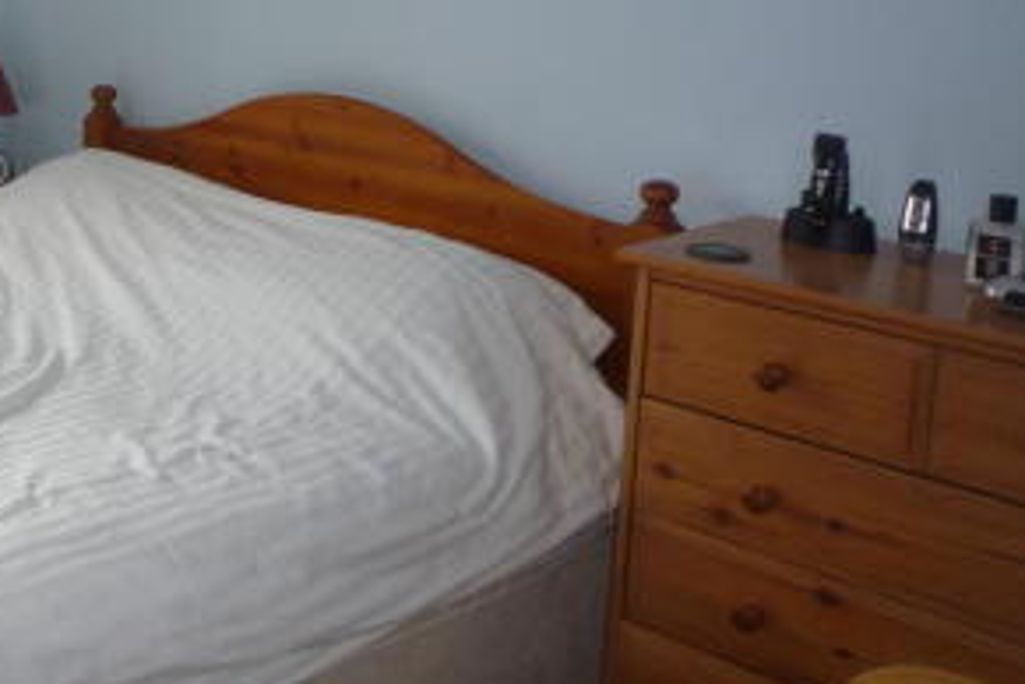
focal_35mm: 52
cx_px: 16
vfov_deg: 25.3
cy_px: 93
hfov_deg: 34.9
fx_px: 1480
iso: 100
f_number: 2.8
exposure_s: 1/30
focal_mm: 4.4
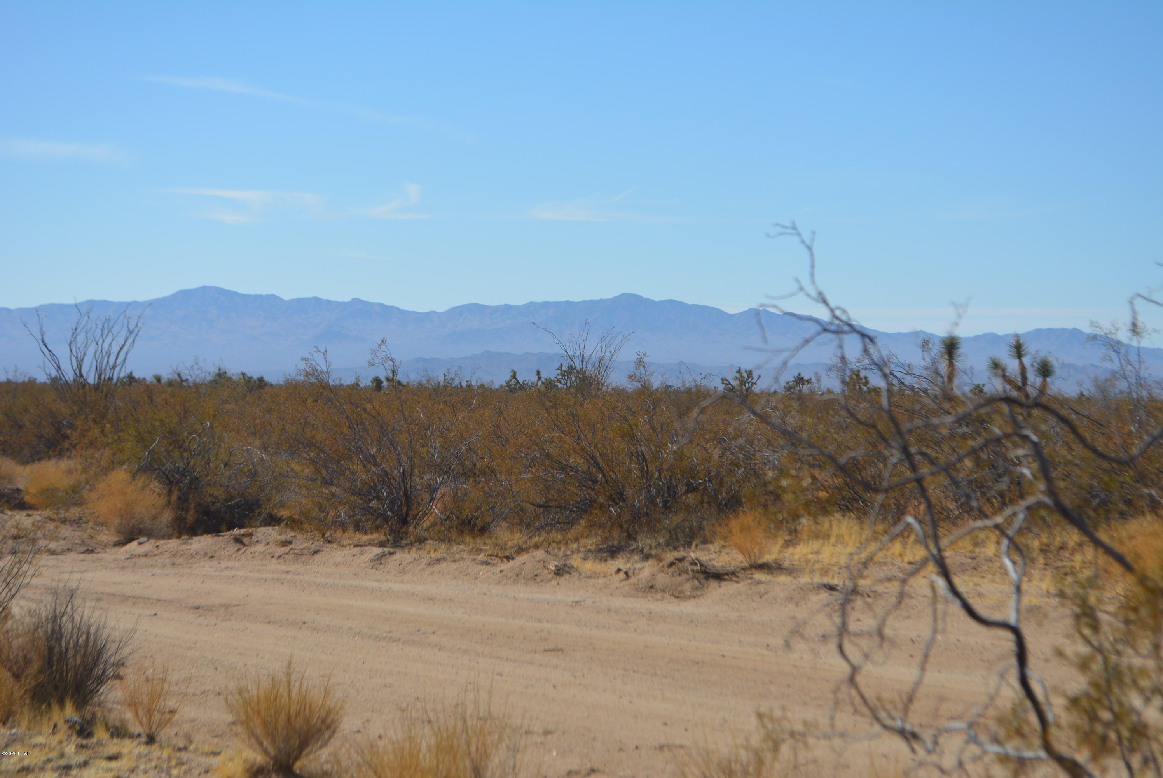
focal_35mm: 82
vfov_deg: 16.6
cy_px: 389
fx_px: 2667
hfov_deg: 24.6
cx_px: 582
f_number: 7.1
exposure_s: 1/2000
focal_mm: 55
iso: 400
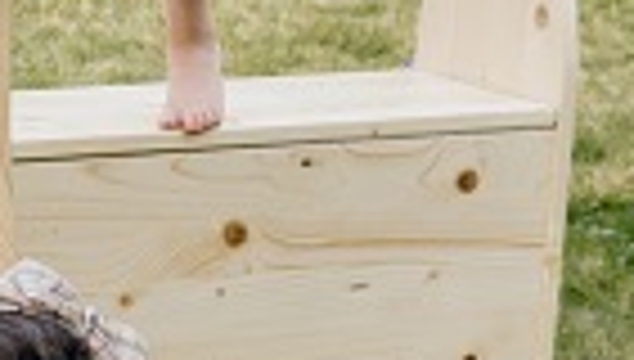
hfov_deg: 9.4
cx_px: -387
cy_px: 439
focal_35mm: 222
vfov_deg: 5.5
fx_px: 3740
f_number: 4
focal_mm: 30
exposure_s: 1/640
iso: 2000
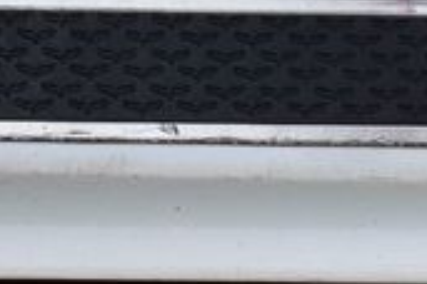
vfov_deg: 5.1
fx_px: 3202
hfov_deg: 7.6
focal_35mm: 270
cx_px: 237
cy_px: -140
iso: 400
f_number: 7.1
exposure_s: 1/40
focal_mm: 30
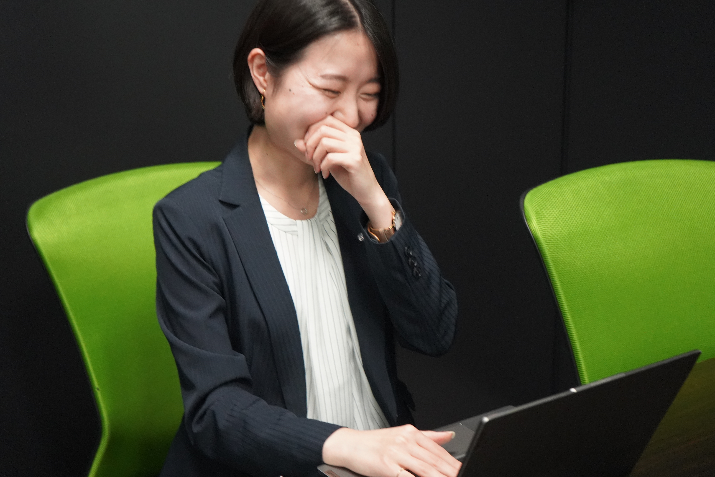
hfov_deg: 34.5
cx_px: 358
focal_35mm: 58
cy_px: 238
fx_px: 1152
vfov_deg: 23.4
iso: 6400
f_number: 5
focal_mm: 58
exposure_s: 1/160
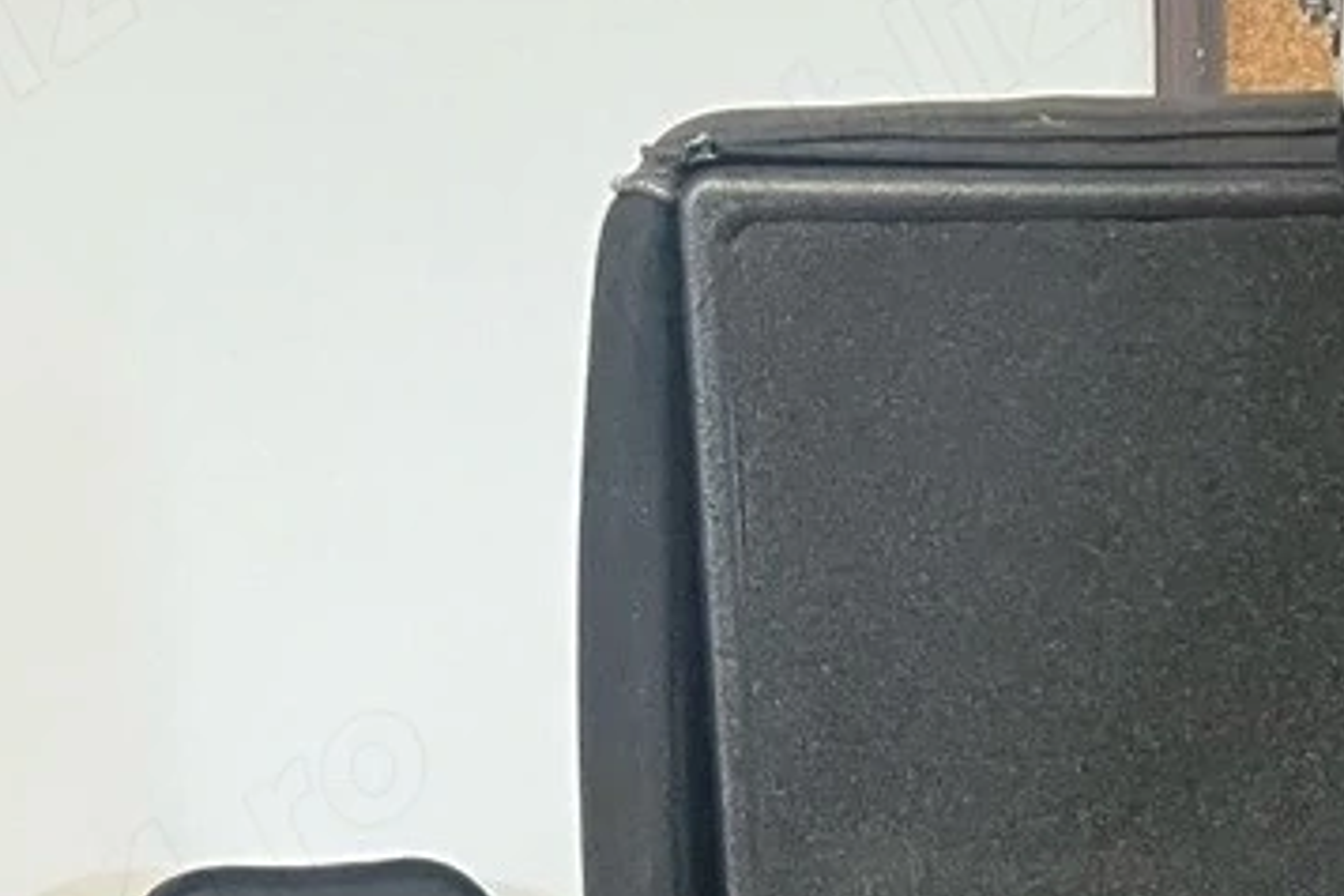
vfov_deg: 11.3
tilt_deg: -25.0
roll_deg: +0.7
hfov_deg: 19.8
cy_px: 2138
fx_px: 3770
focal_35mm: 101
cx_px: 1246
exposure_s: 1/40
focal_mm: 5.7
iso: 640
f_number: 1.5
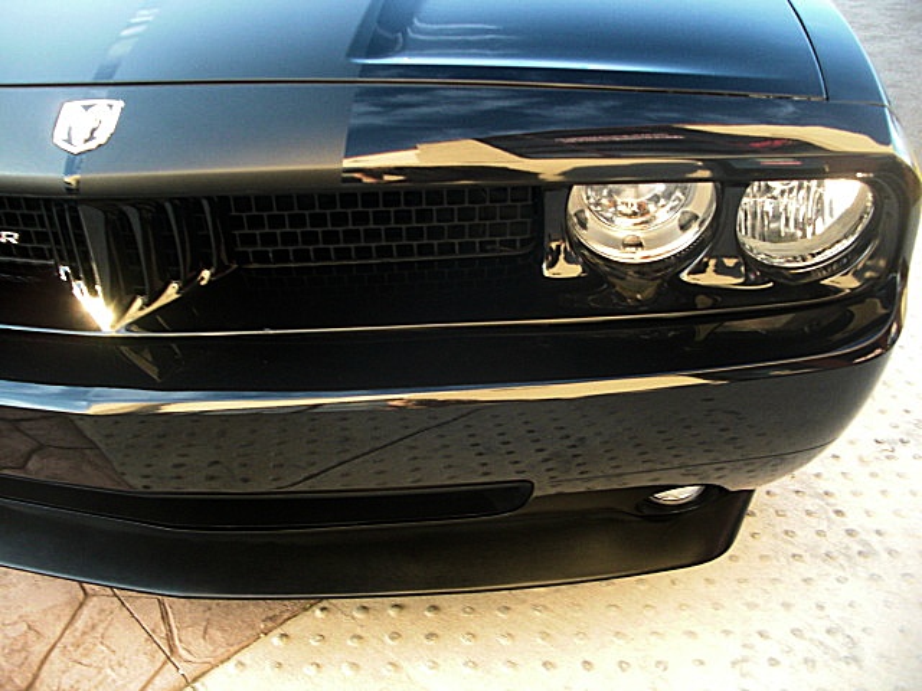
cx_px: 461
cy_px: 346
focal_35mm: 36
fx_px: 959
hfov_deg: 51.4
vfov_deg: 39.7
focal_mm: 6.3
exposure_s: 1/80
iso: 200
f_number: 2.8
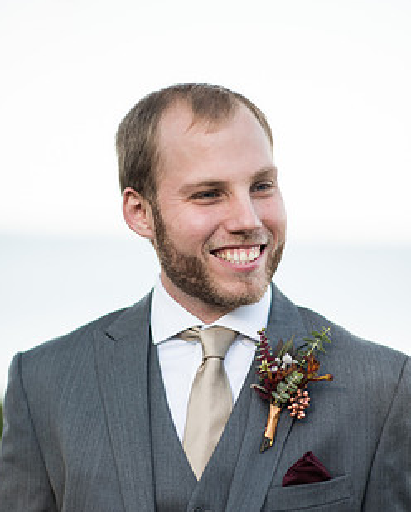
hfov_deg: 13.3
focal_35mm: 116
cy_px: 336
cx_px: 215
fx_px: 1760
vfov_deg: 16.5
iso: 100
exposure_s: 1/2000
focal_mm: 85
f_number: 1.4
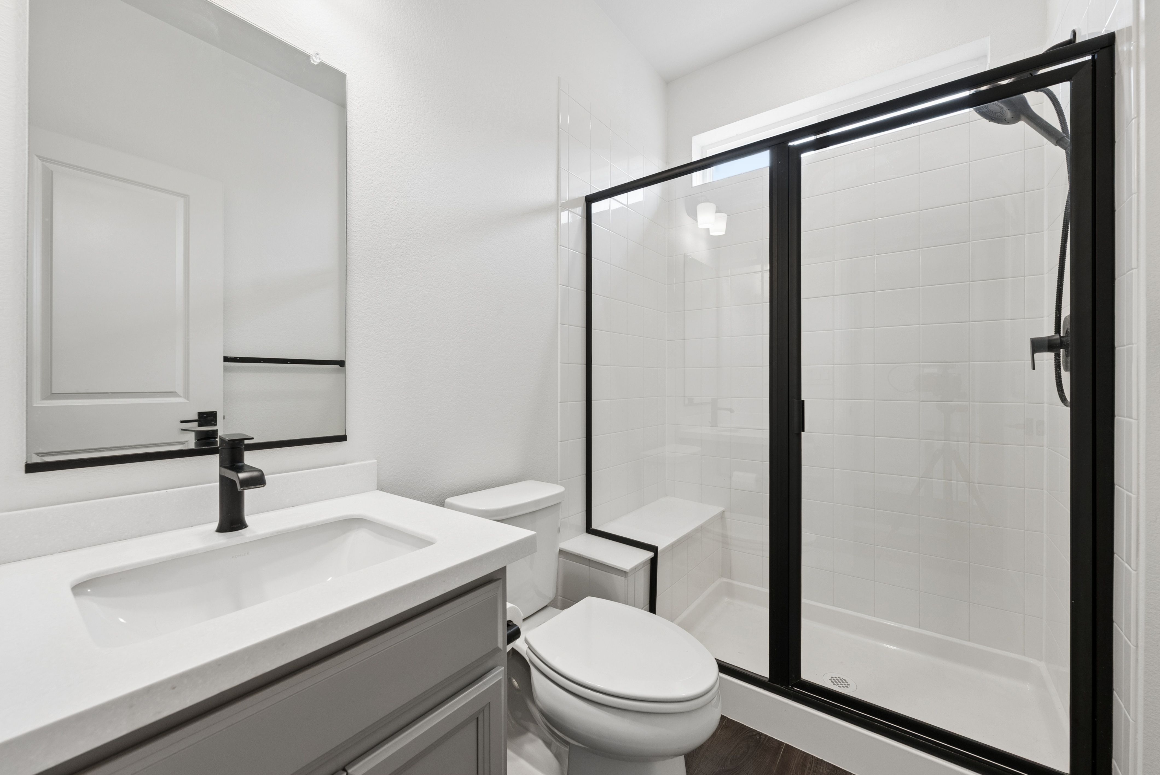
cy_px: 388
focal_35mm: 14
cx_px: 580
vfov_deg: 81.3
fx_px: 451
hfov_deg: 104.2
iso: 640
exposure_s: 1/60
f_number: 8
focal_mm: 14
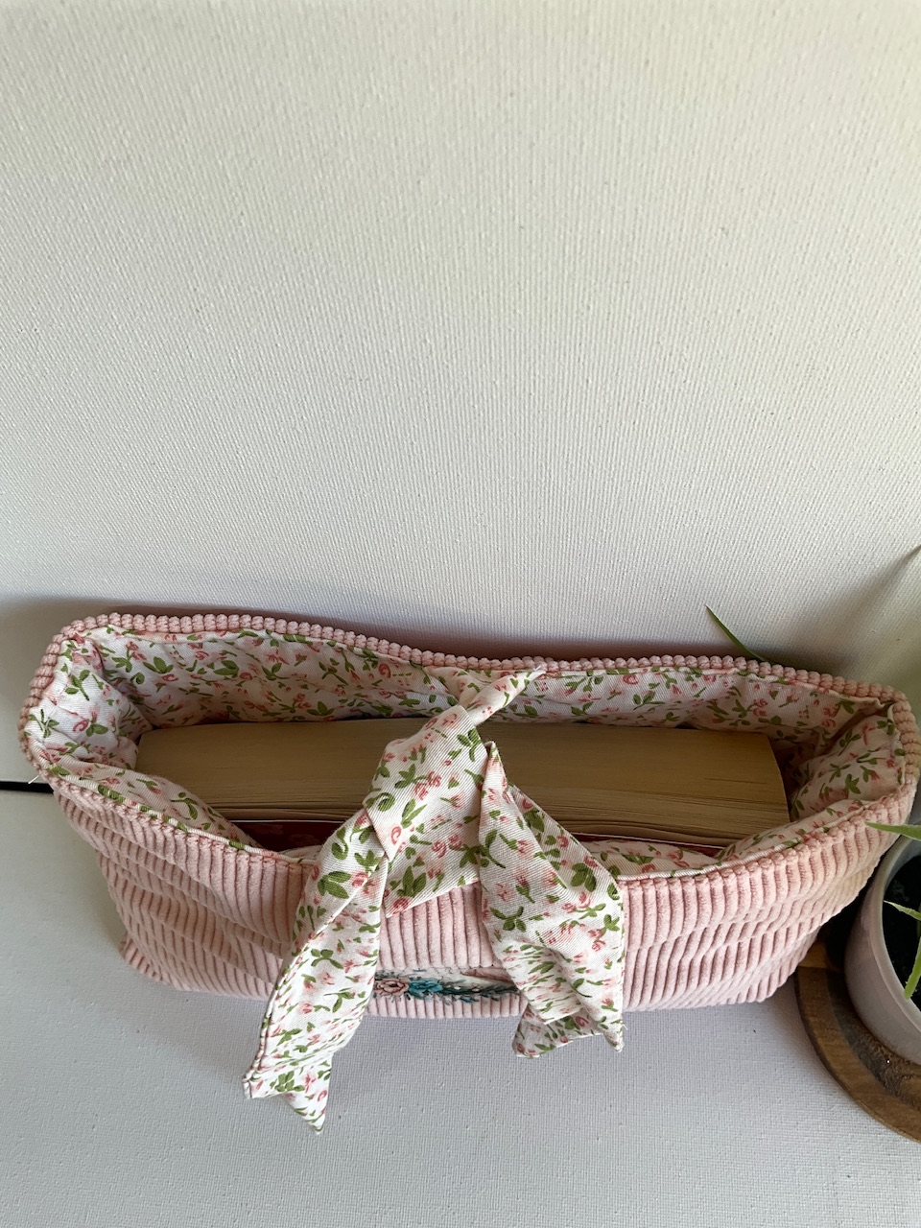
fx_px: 1029
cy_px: 614
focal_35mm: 29
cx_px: 460
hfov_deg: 48.2
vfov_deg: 61.7
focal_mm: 3
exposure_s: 1/100
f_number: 1.8
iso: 25
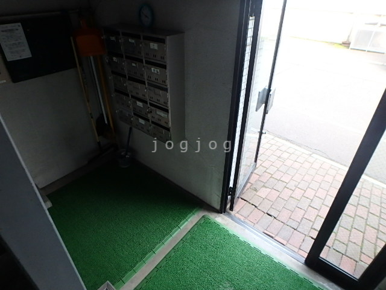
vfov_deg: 63.4
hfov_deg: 79.0
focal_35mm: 21
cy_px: 145
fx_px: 234
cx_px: 193
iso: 400
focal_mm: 3.7
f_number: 3.5
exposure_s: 1/160
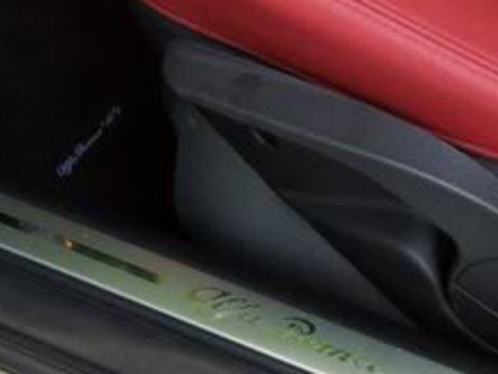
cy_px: 344
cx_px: 331
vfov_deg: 11.8
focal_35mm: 125
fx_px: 1800
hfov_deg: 15.7
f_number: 3
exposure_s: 1/18.6
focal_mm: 7.6
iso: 160
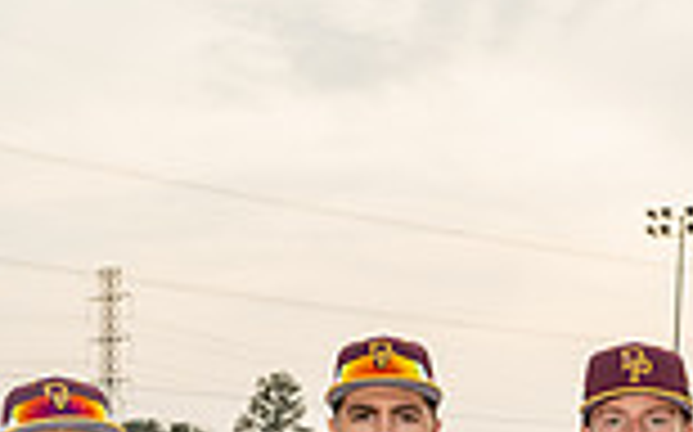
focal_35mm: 104
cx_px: 490
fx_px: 1963
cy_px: 950
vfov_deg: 11.0
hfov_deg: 19.9
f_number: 5.6
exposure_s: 1/250
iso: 250
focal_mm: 35
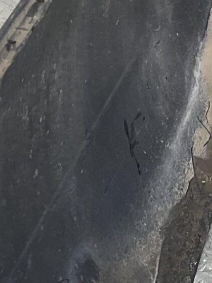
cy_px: -6
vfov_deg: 14.6
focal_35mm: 133
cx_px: 388
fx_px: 1085
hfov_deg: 10.5
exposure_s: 1/120
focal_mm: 3
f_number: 1.8
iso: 20
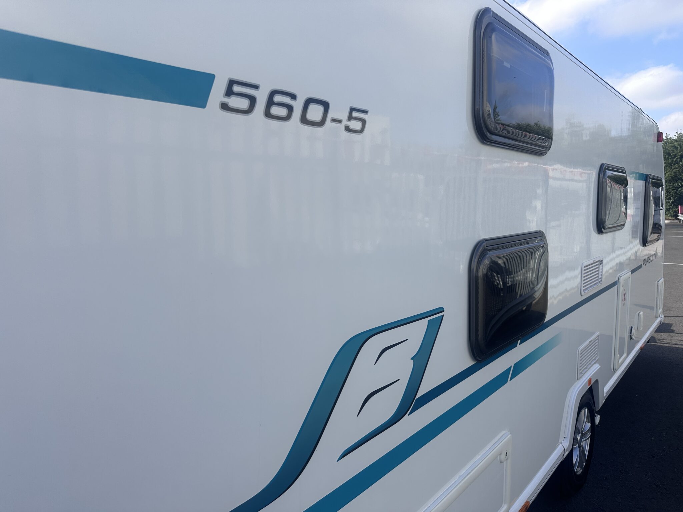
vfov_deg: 56.8
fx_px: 474
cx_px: 342
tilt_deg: -7.8
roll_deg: +0.9
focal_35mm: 24
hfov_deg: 71.6
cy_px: 256
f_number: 1.78
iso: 80
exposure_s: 1/3155
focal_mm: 6.86
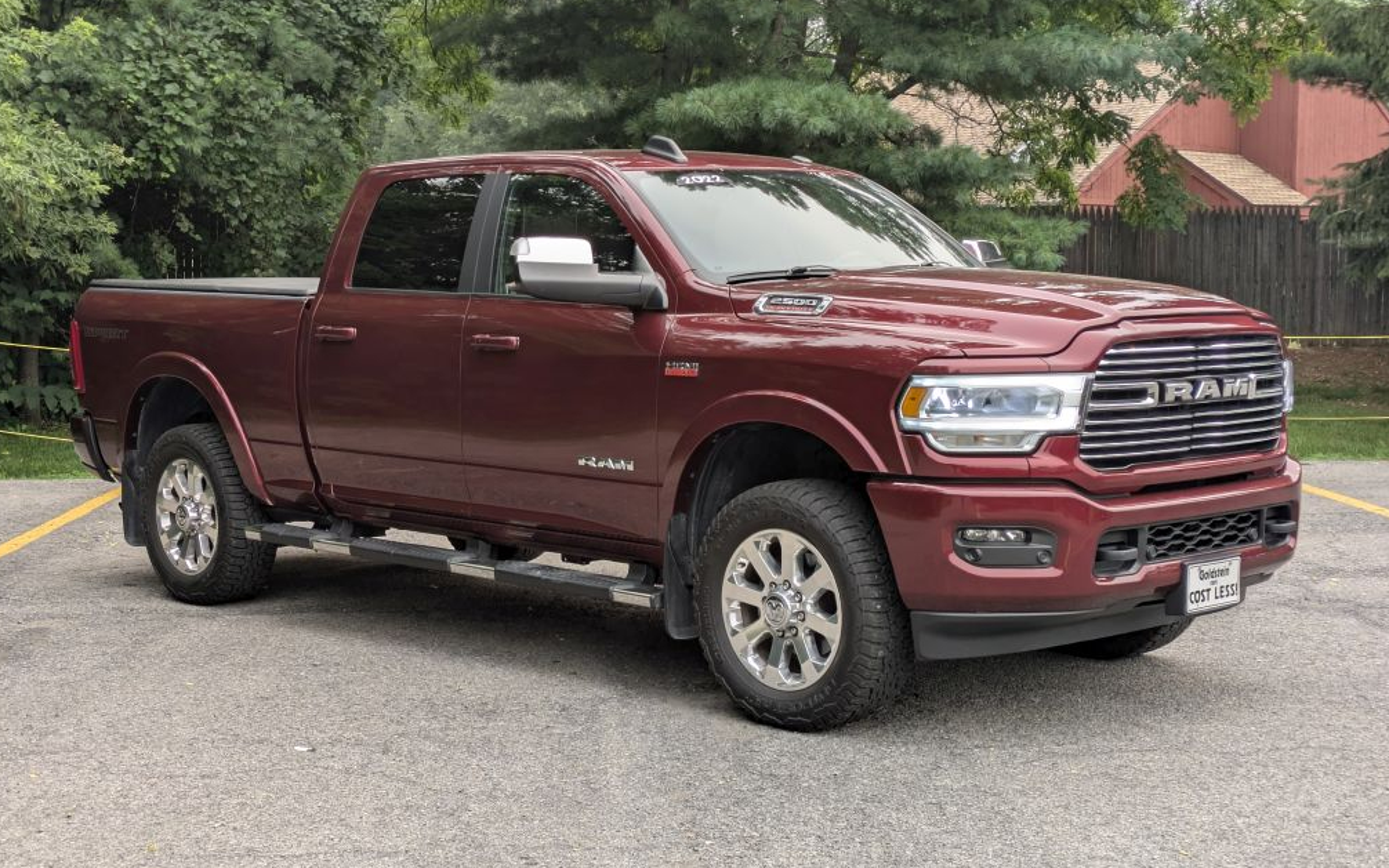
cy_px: 520
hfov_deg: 36.9
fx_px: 2082
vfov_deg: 23.5
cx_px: 693
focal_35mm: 55
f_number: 1.89
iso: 45
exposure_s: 1/343
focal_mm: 5.43
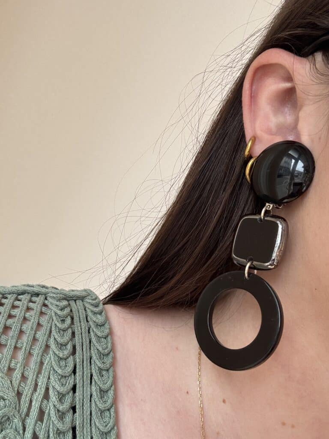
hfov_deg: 46.8
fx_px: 380
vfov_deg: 60.0
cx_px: 164
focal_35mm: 30
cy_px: 220
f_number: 1.9
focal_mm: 2.69
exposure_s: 1/121
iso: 32
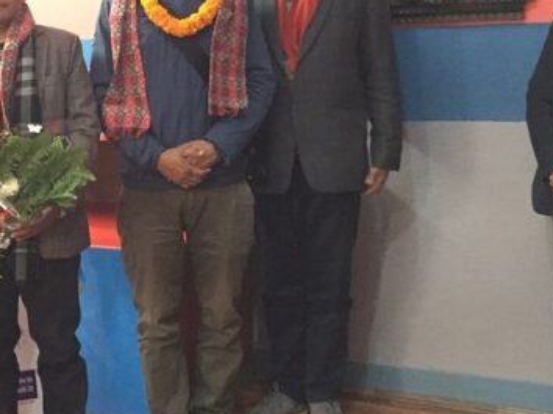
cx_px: 100
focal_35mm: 63
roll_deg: +2.2
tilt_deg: -6.2
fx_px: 1006
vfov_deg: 23.1
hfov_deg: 29.9
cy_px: 122
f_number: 2.2
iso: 500
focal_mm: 4.15
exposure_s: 1/17
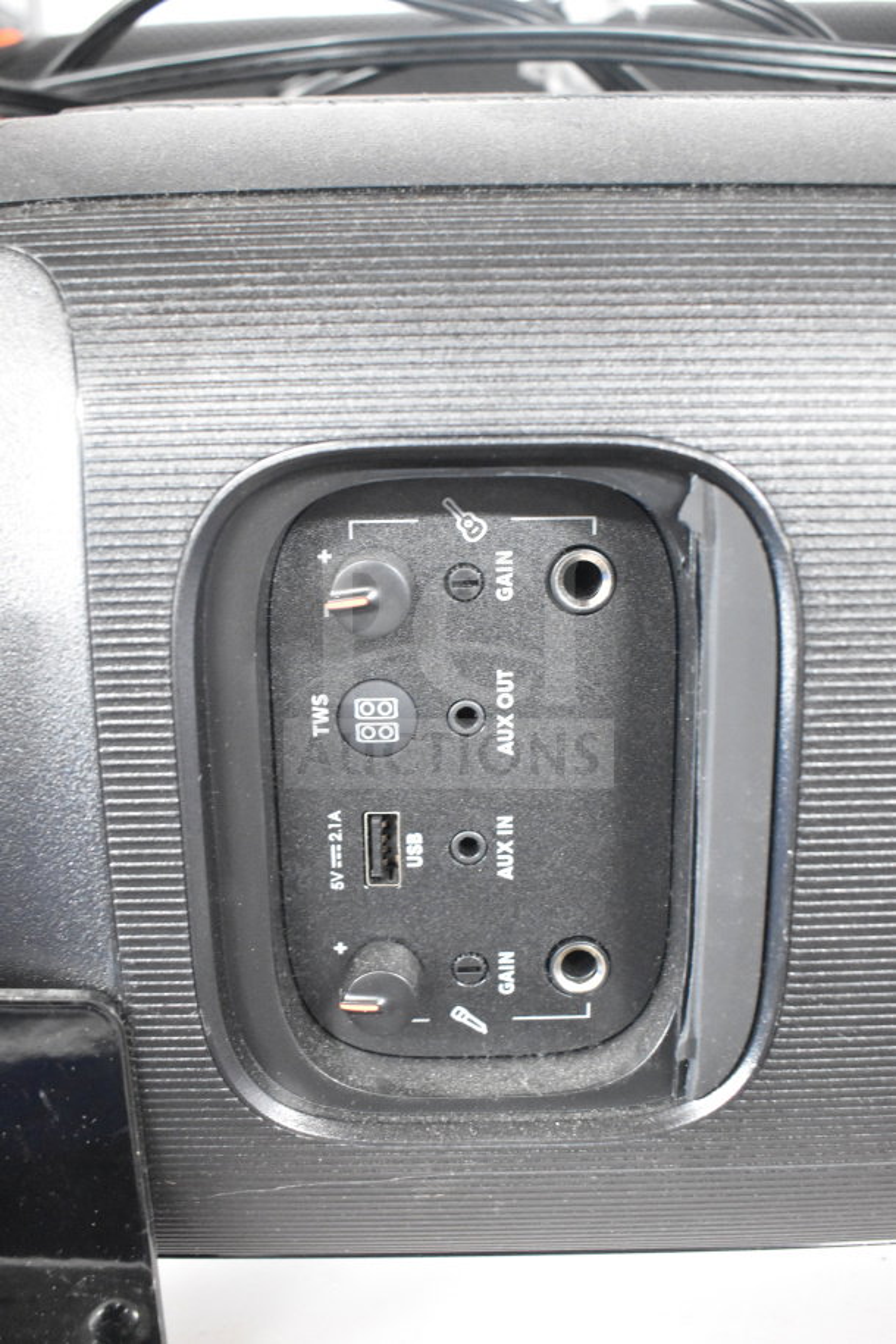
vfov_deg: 57.2
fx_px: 1232
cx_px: 448
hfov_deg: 40.0
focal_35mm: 33
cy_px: 672
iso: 6400
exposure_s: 1/40
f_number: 3.8
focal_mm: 22
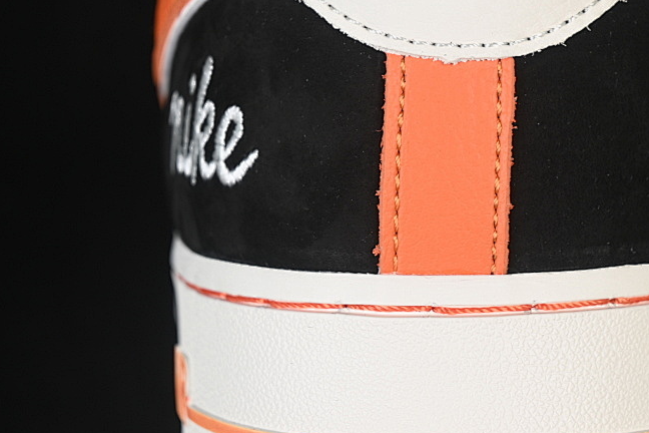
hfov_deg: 16.3
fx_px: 2253
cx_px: 442
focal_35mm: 125
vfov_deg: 10.9
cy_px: 118
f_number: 6.3
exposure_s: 1/50
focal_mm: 50
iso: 160
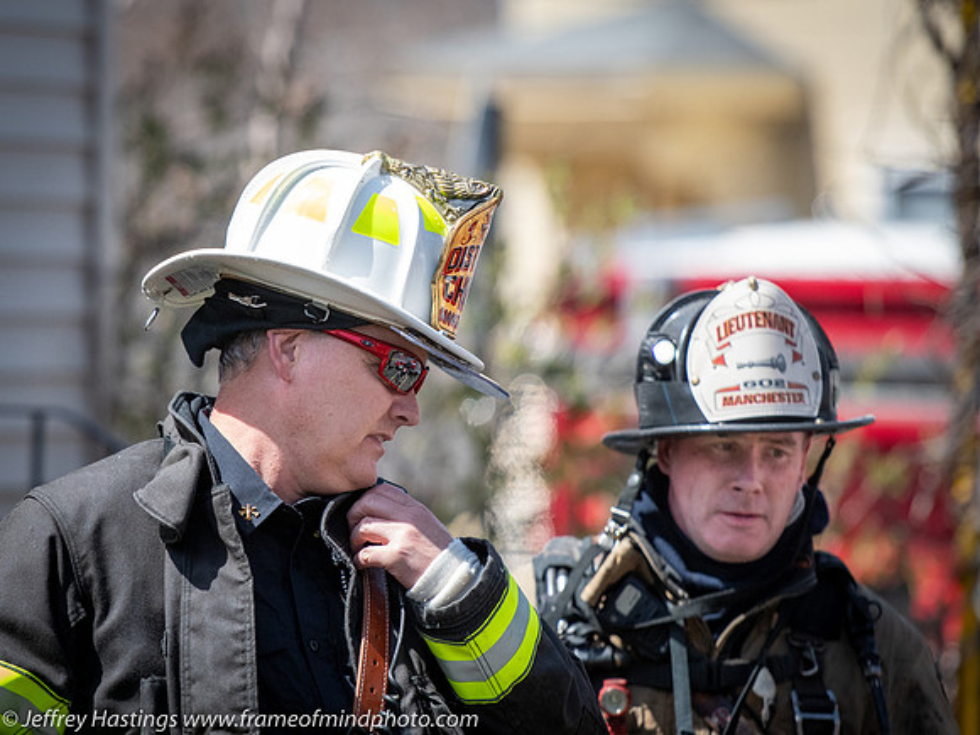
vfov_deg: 4.4
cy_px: 322
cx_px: 361
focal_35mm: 337
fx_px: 9548
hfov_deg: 5.9
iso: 1000
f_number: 2.8
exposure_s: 1/8000
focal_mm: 185
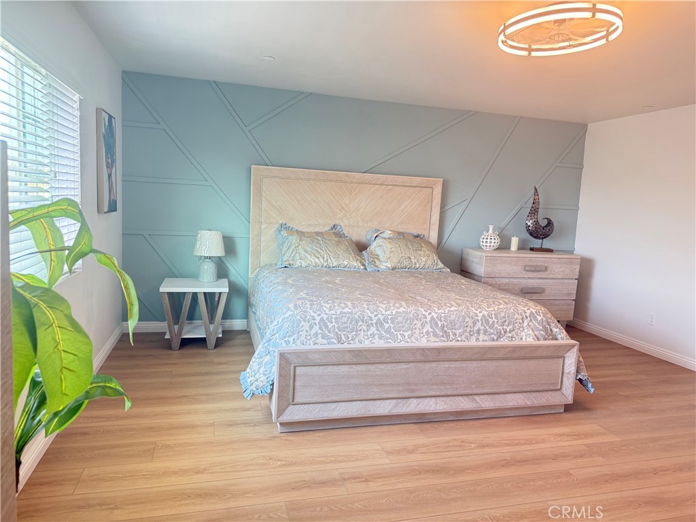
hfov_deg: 71.6
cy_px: 261
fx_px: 483
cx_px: 348
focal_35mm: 24
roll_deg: -3.4
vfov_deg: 56.8
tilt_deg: -7.1
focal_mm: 6.76
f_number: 1.78
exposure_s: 1/60
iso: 250
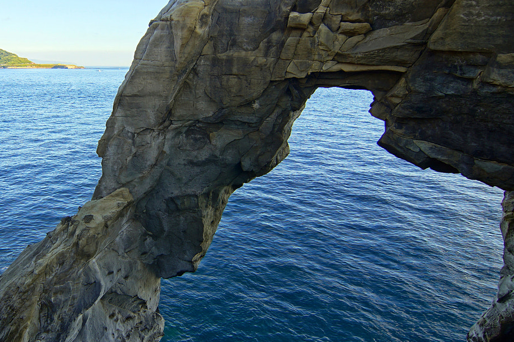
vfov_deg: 45.1
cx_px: 137
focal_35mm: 29
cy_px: 159
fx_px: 412
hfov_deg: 60.8
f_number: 4
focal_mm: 11
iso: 100
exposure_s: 1/320
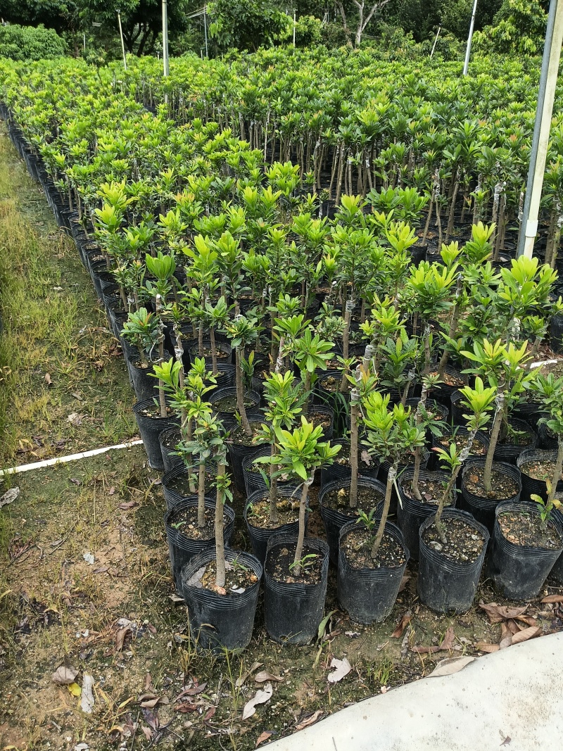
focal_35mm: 27
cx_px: 282
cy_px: 376
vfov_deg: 65.3
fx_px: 586
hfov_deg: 51.3
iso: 50
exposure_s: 1/342
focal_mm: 3.61
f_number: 1.8
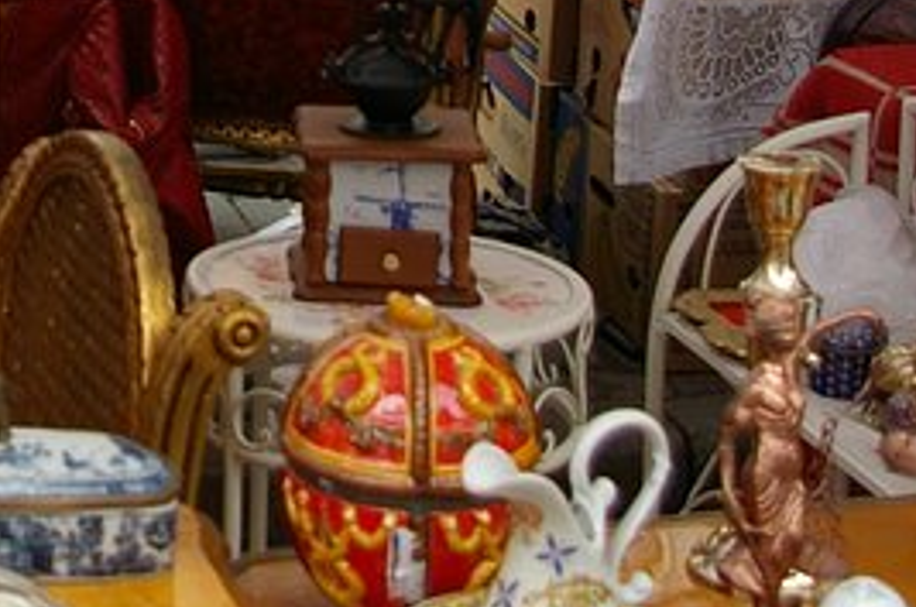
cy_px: -413
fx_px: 3071
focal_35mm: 121
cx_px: -117
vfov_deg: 10.7
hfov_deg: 16.4
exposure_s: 1/60
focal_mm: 21
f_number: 4
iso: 200
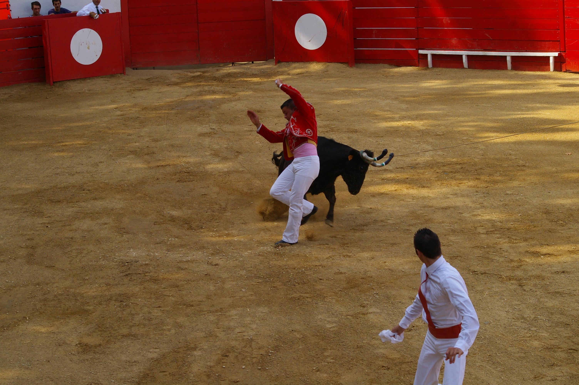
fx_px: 1687
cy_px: 192
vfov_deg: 13.0
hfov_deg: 19.5
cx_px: 290
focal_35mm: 105
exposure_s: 1/350
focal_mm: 70
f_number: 9.5
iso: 400
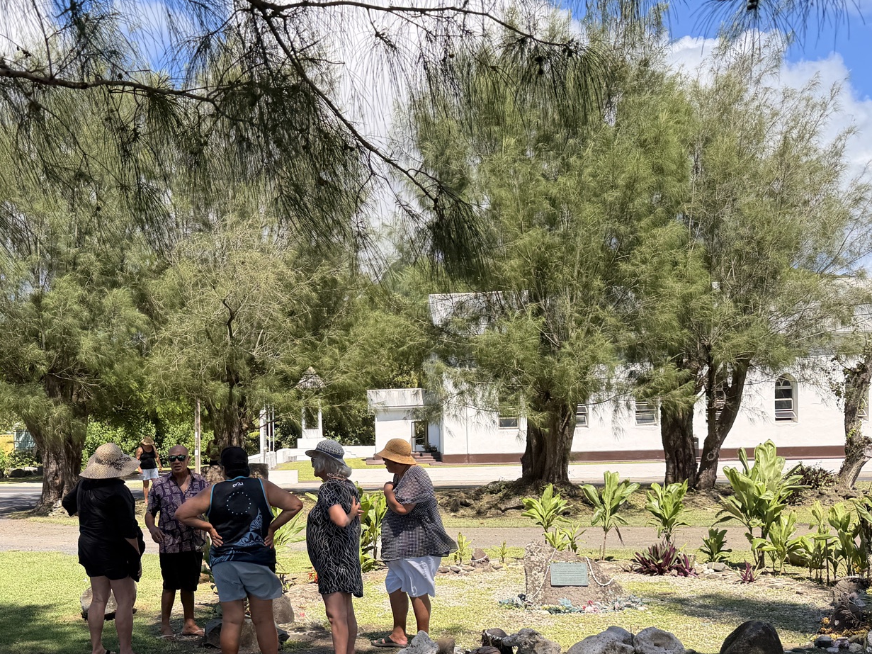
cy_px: 483
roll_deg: +1.1
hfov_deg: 47.3
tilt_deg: -1.8
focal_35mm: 39
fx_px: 982
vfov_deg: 36.0
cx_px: 308
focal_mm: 6.76
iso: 80
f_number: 1.78
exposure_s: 1/2053
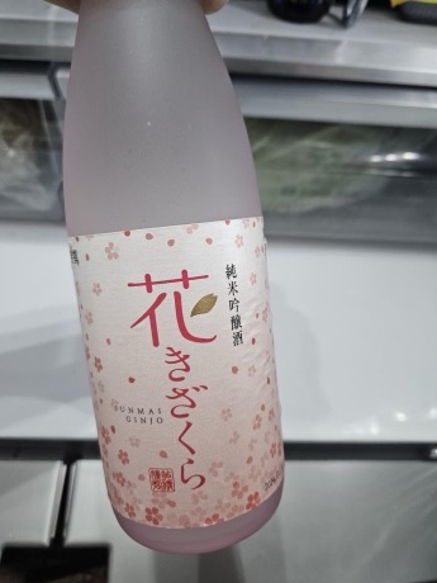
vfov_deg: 71.6
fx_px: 404
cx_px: 217
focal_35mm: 24
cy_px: 294
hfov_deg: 56.8
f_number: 1.8
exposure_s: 1/120
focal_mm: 5.4
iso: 320
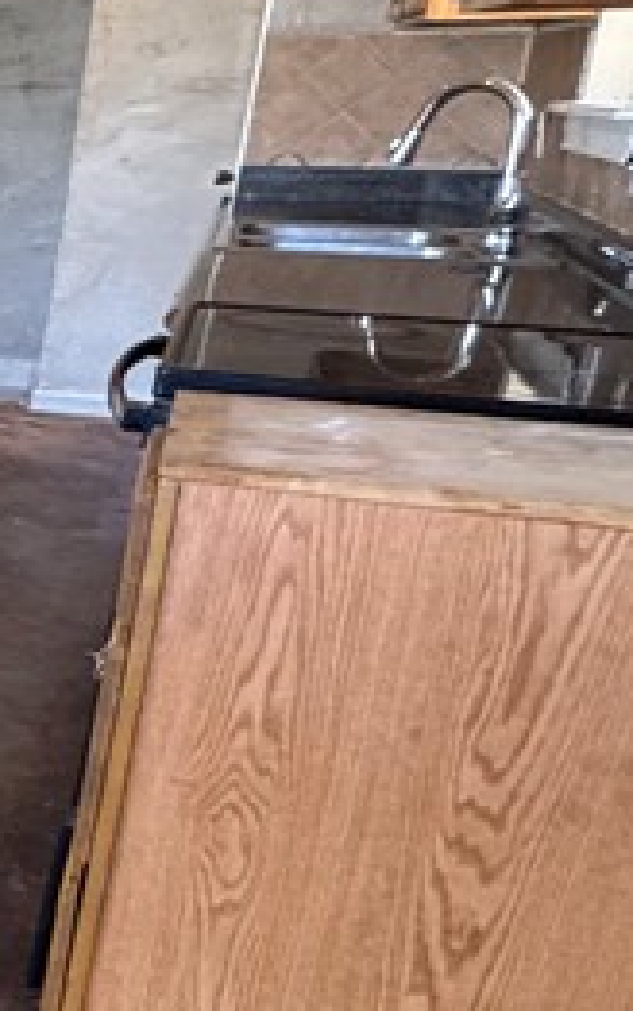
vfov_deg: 35.1
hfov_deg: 13.6
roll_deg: +1.8
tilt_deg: -16.1
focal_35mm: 58
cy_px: 498
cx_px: -1000
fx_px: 1599
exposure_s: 1/62
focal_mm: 2.22
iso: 320
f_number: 2.2
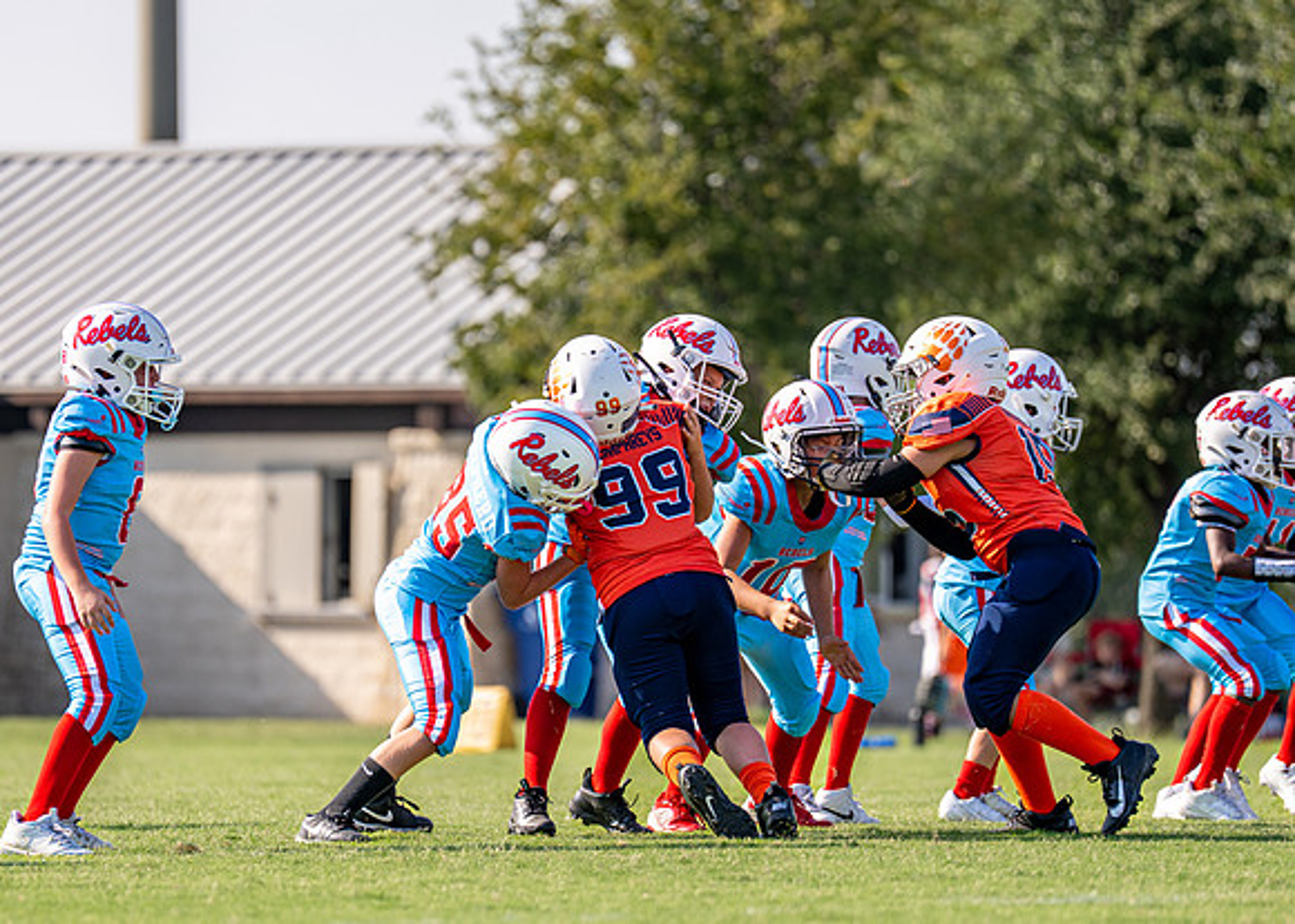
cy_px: 523
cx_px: 600
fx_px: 11754
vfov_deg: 4.5
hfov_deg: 6.3
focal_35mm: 320
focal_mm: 200
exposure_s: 1/2500
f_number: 2.8
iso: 160
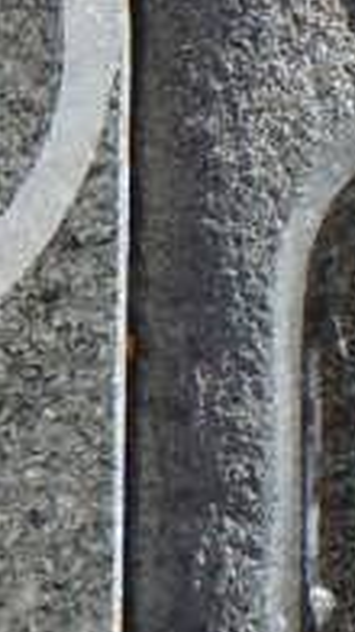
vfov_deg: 3.2
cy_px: 896
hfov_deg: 1.8
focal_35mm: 682
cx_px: -549
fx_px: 11433
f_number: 4.5
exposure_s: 1/800
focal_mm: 18.3
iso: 200
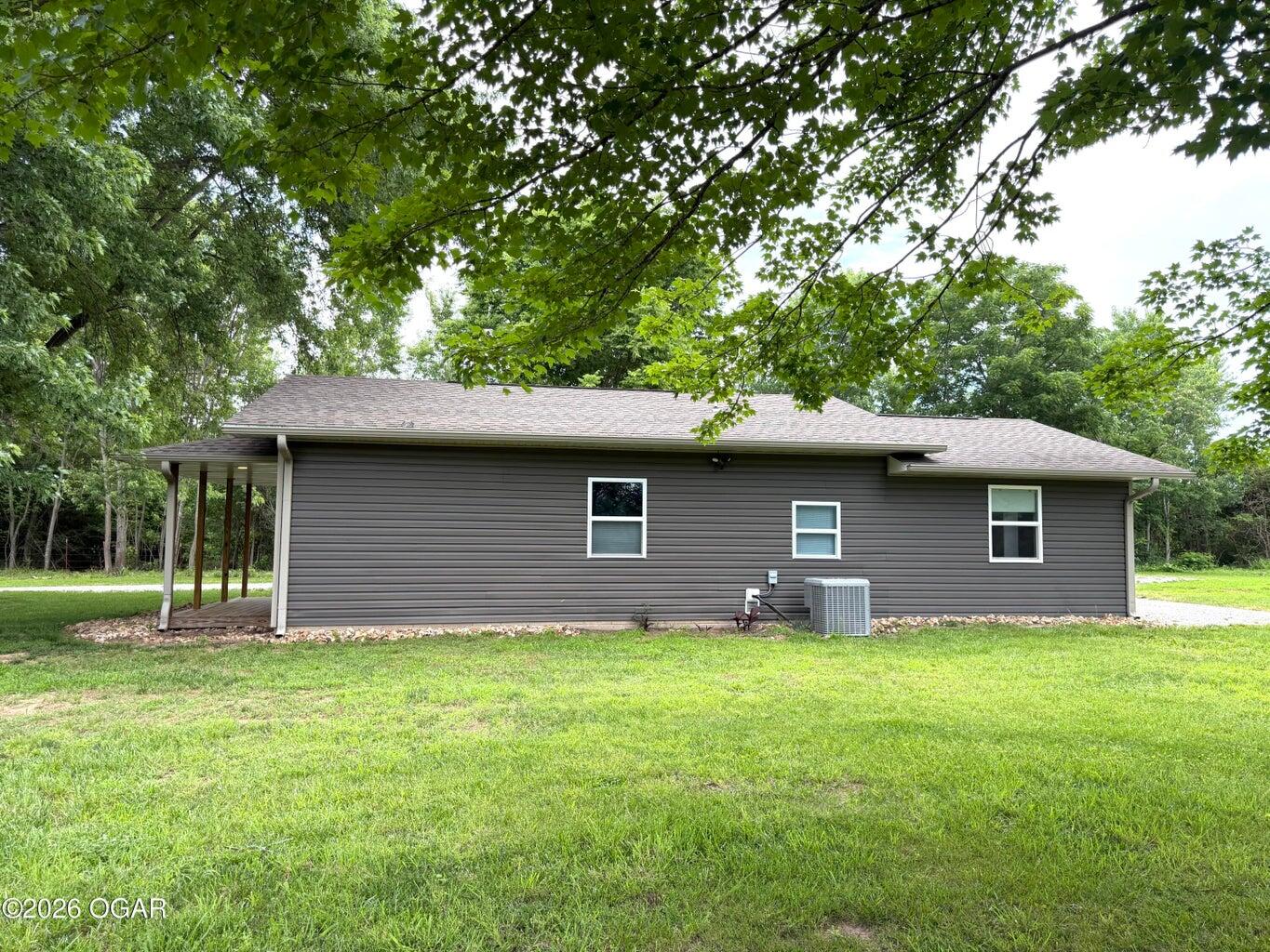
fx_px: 881
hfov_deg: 71.6
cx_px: 635
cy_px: 476
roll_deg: -0.3
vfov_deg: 56.8
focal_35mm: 24
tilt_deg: +3.5
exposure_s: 1/878
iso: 100
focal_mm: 6.76
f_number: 1.78
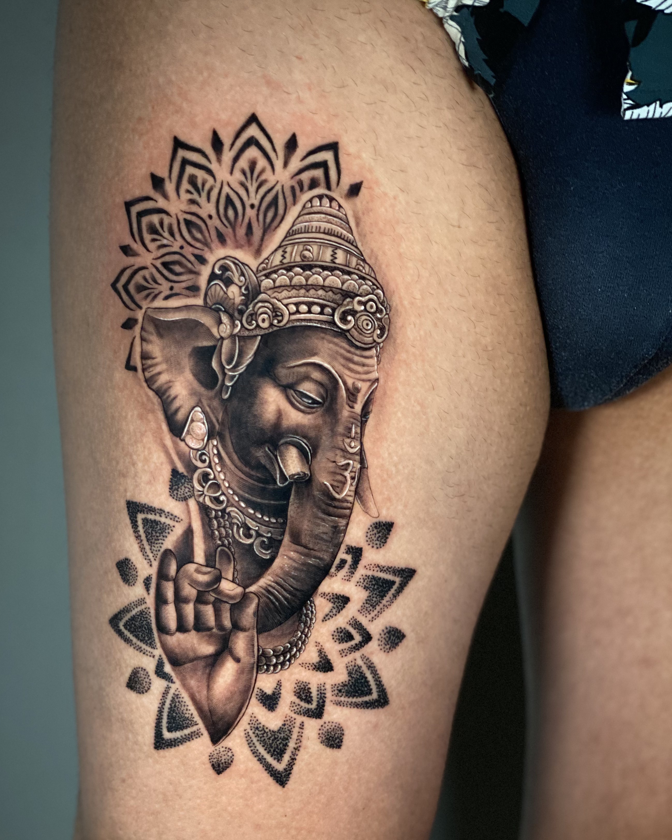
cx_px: 284
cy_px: 426
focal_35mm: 63
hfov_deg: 24.2
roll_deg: -4.2
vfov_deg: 30.0
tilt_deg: -9.6
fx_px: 1566
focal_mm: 6
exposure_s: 1/75
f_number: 2
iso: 250
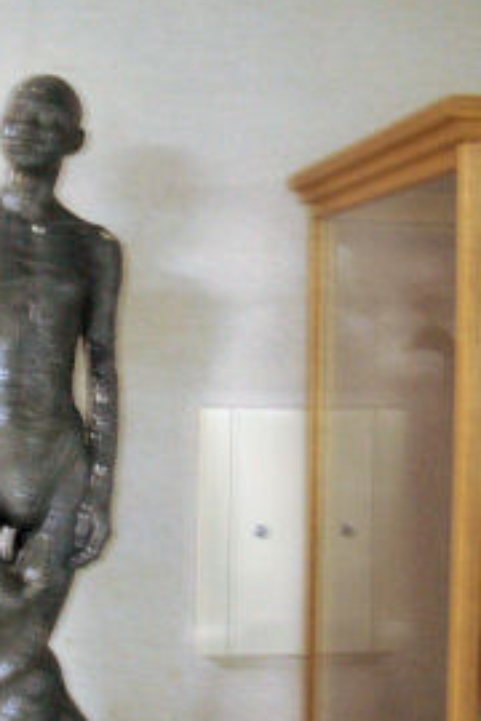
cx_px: 118
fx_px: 1383
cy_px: 390
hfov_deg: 19.6
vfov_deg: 29.2
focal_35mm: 69
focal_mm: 5.8
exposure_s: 1/8
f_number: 2.6
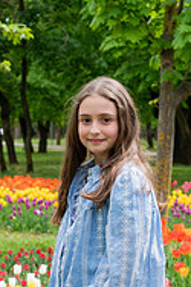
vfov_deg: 15.3
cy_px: 284
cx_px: 100
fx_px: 1052
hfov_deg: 10.4
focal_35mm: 132
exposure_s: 1/400
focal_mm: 55
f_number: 6.3
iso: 400
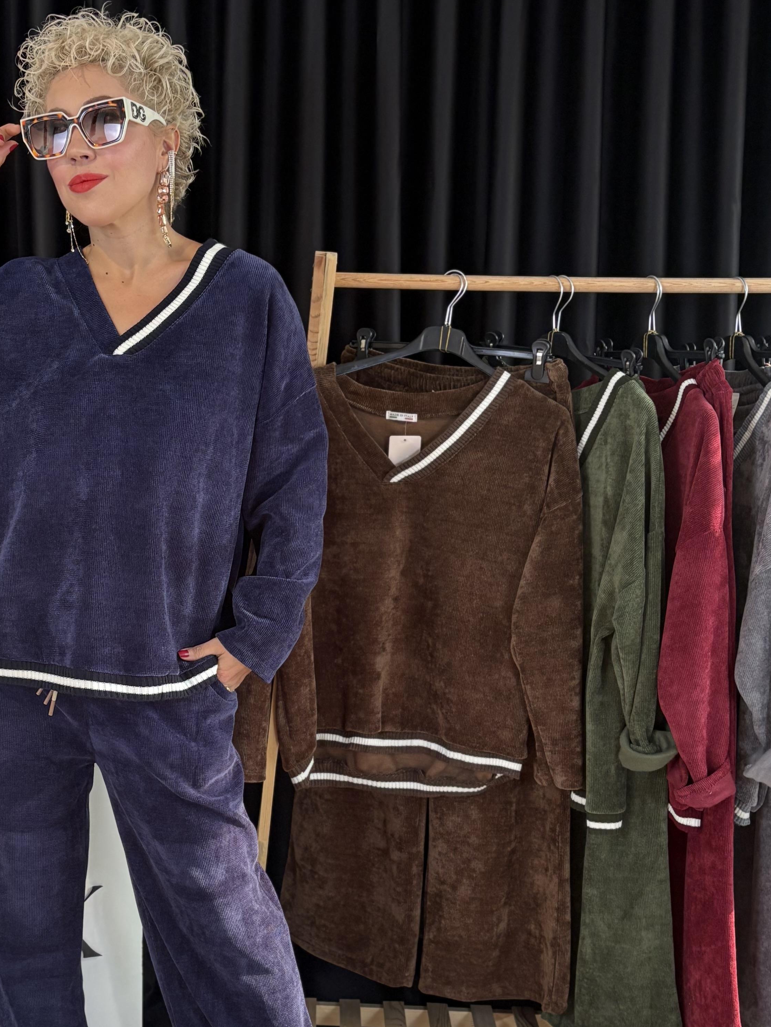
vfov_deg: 38.1
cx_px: 214
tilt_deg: -9.0
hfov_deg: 28.8
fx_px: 1485
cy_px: 606
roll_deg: -0.6
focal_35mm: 50
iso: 125
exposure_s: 1/83
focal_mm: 5.96
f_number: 1.6
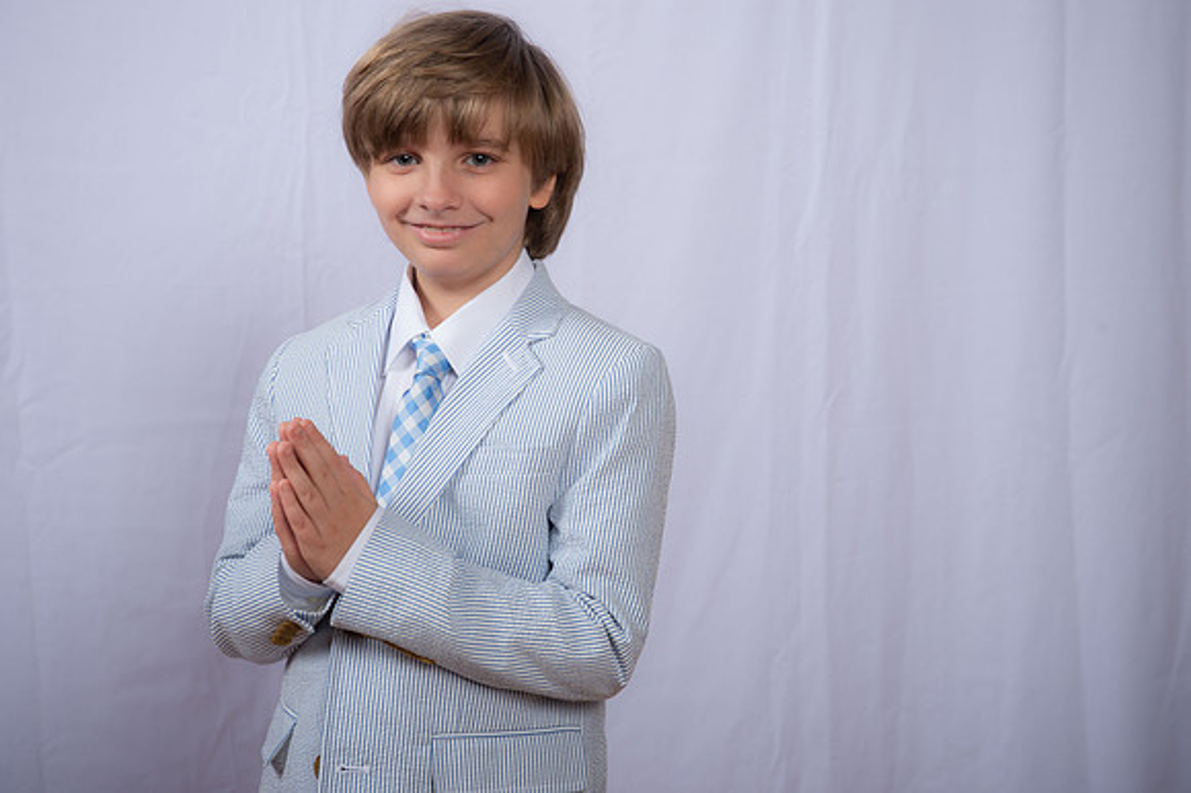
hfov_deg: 30.5
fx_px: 2182
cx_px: 596
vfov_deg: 20.6
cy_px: 396
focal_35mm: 66
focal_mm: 66
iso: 250
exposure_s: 1/160
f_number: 8
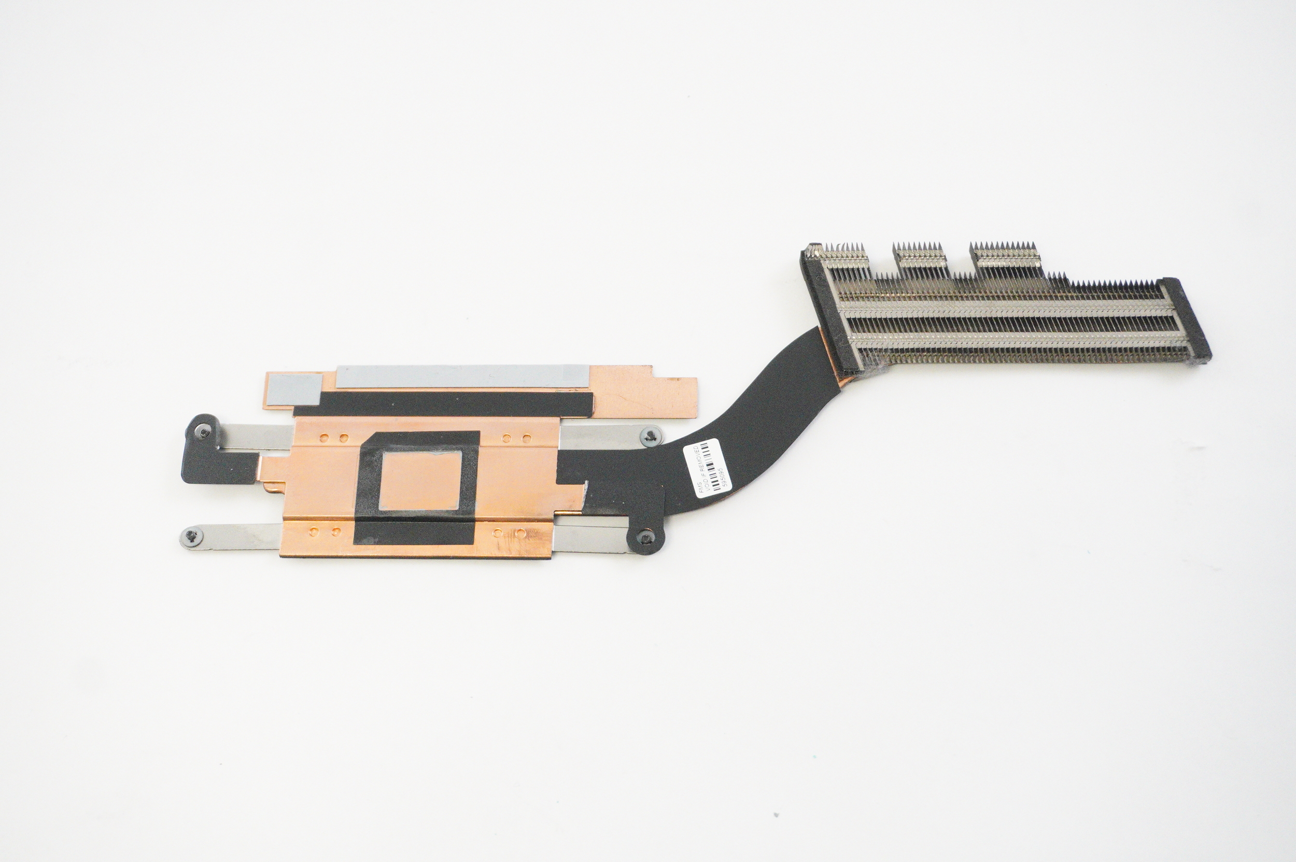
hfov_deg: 38.9
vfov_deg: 26.4
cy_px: 431
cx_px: 648
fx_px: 1834
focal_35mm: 51
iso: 6400
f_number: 5.6
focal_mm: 34
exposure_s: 1/250
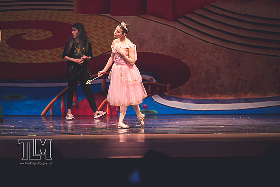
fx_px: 1868
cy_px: 94
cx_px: 140
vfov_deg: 5.7
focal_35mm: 240
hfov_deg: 8.6
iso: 800
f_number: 2.8
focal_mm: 160
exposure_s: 1/250
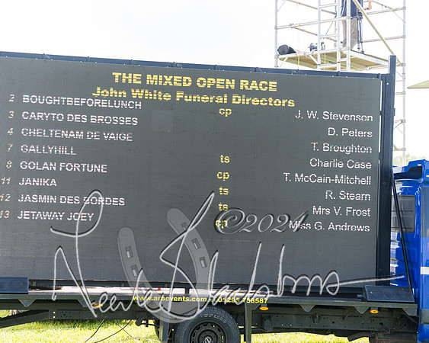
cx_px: 209
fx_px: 1086
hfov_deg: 22.3
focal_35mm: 86
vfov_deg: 17.9
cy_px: 172
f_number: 4
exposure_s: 1/1250
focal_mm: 76
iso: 400
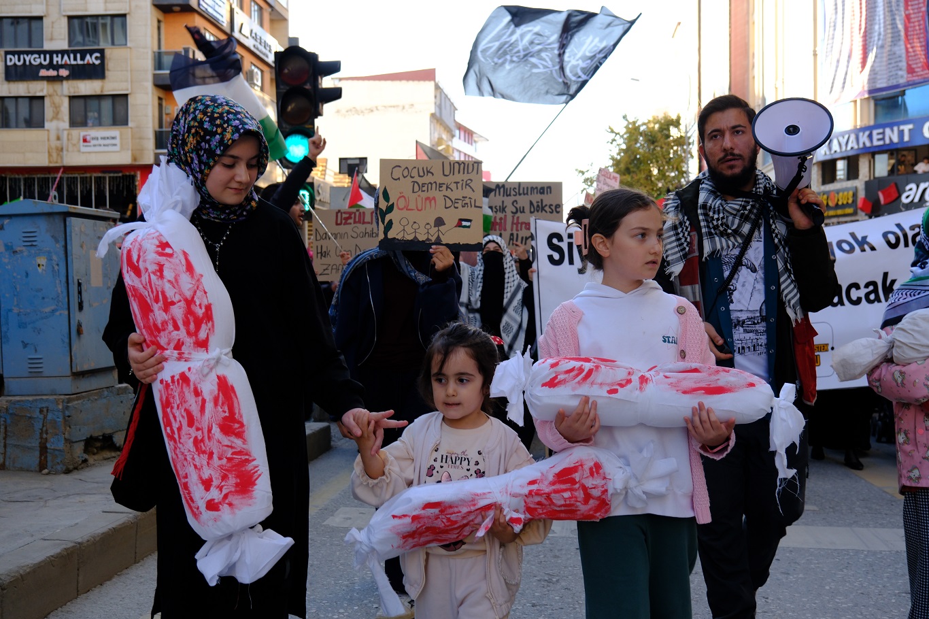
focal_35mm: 41
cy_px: 310
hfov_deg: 47.4
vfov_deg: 32.6
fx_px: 1058
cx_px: 464
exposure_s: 1/250
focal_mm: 27.5
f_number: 4.5
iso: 400
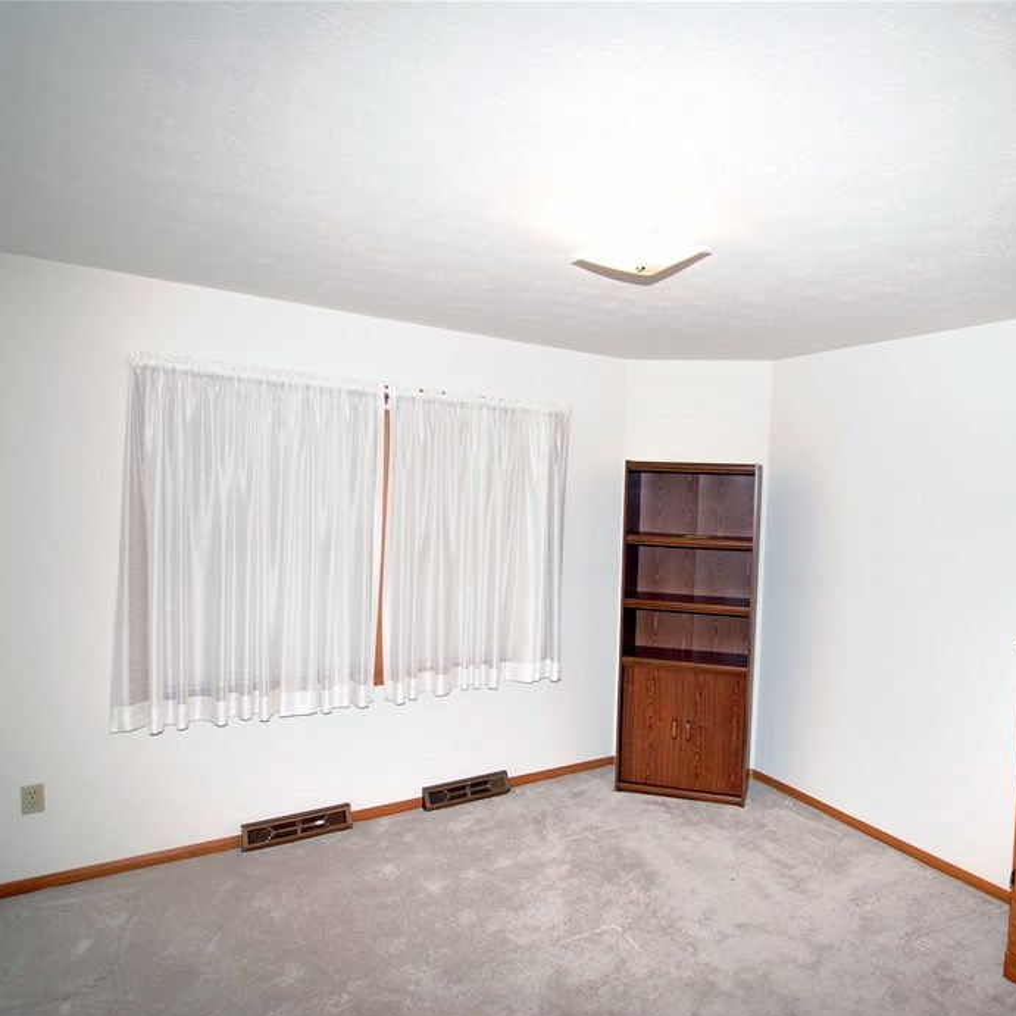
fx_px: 664
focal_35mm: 20
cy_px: 532
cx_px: 643
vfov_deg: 74.8
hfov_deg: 73.4
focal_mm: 10
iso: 200
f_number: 4
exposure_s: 1/60
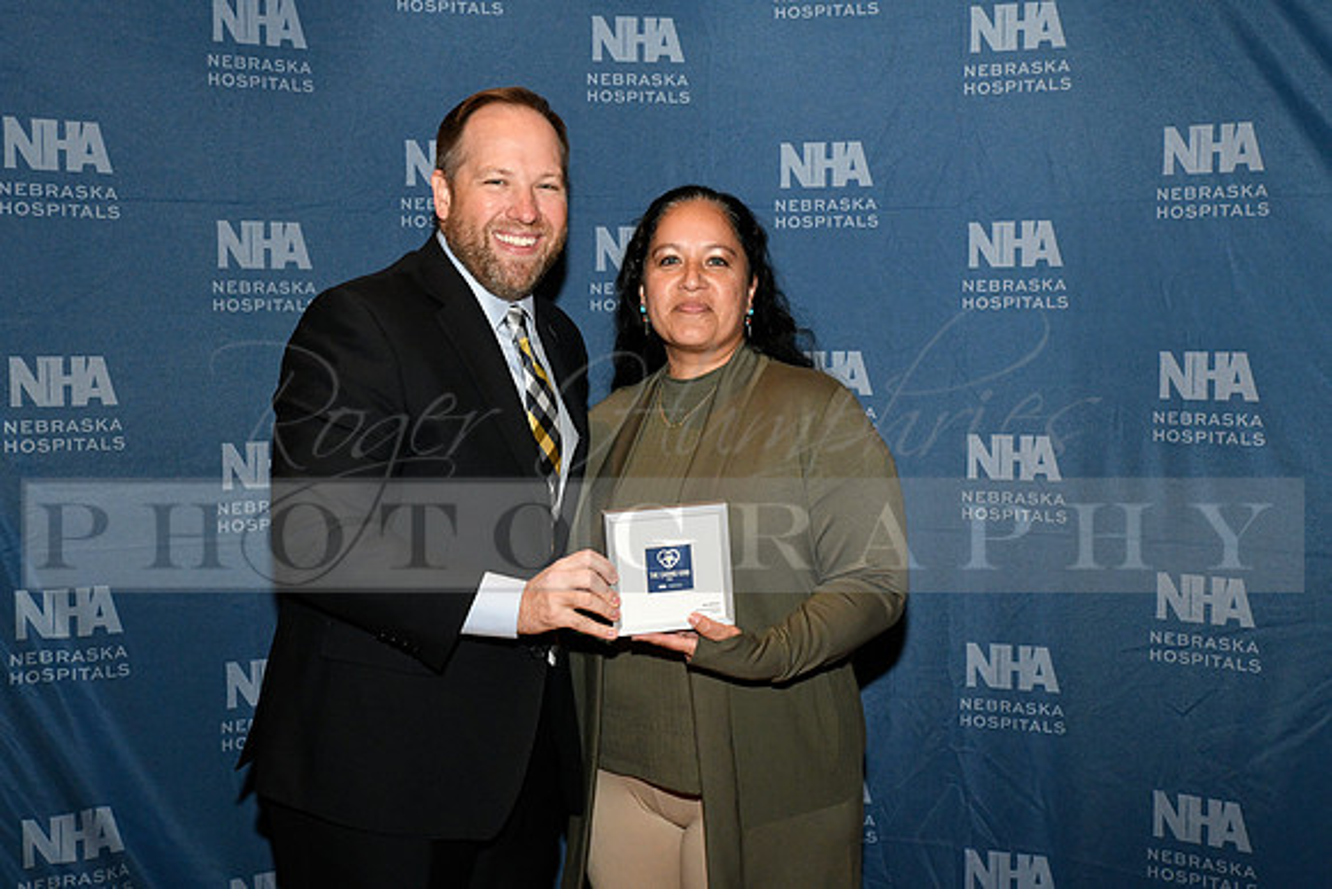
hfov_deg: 38.2
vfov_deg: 26.0
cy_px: 444
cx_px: 666
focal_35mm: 52
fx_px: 1924
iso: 6400
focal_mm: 52
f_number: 11
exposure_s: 1/60
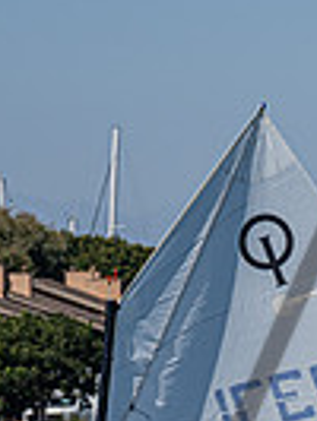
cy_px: 620
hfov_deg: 2.3
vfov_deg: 3.0
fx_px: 7912
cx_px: 702
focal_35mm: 649
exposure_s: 1/1250
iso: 250
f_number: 7.1
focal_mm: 130
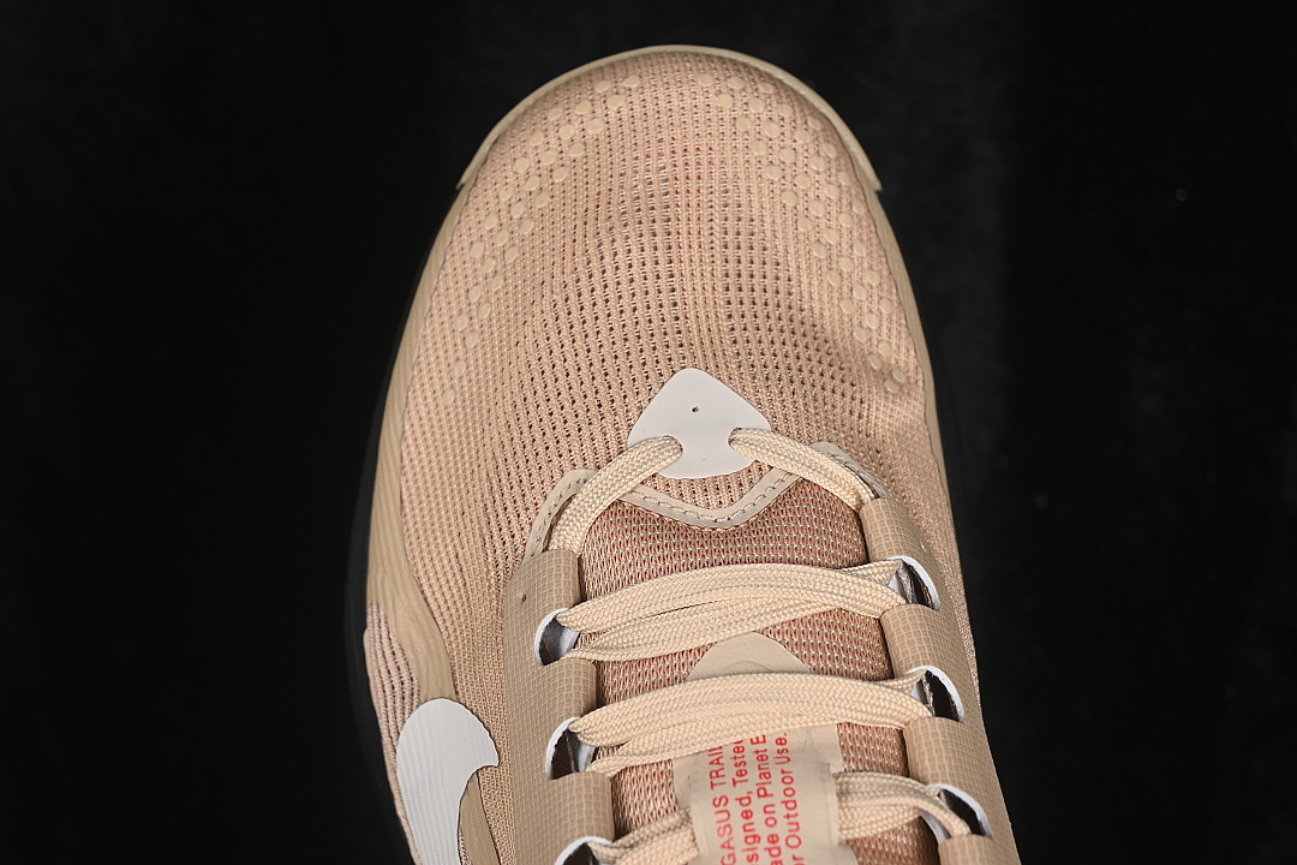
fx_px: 2702
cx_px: 648
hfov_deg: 27.0
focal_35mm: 75
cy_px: 432
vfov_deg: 18.2
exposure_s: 1/80
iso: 160
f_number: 7.1
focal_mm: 50
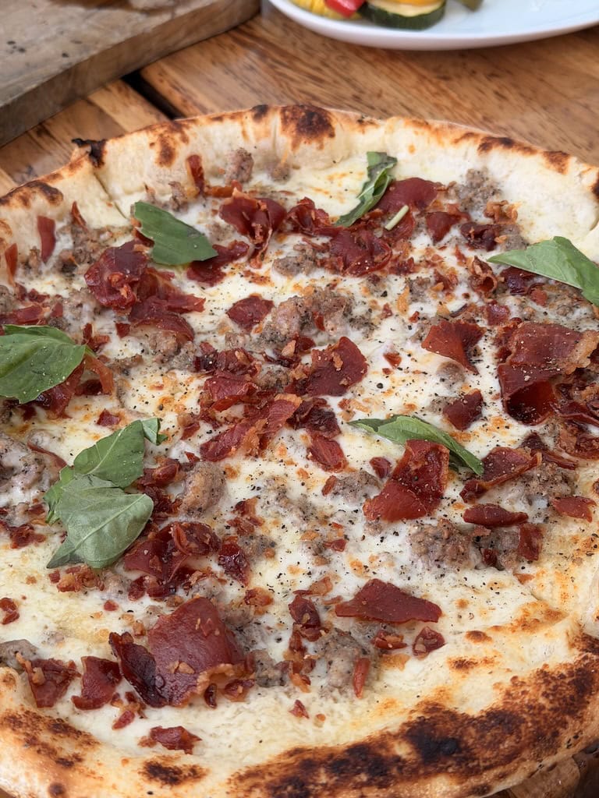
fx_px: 1107
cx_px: 300
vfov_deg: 39.7
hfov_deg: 30.3
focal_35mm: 48
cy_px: 399
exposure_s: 1/60
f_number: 1.8
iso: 125
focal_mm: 6.8
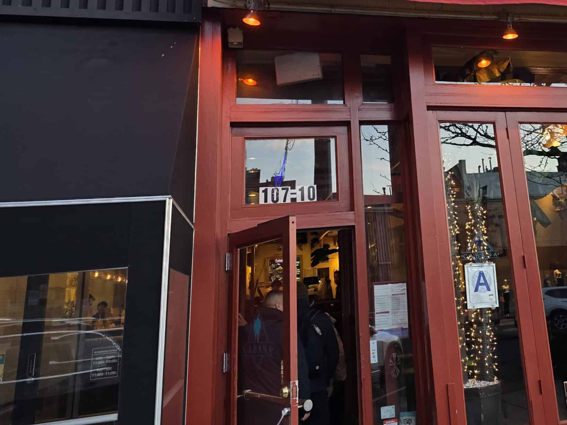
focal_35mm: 36
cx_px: 435
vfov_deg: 38.5
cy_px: 98
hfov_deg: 49.0
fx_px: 590
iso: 160
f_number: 1.7
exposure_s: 1/120
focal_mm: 6.3
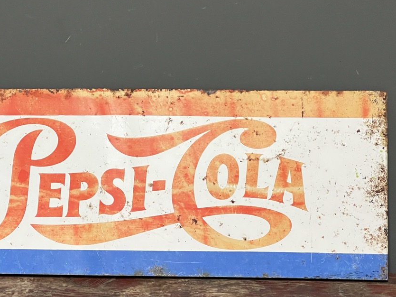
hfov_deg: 16.6
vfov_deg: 12.6
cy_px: 146
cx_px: 127
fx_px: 1350
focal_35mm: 118
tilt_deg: -15.8
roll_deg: +0.5
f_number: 2.8
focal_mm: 9
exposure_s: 1/50
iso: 640
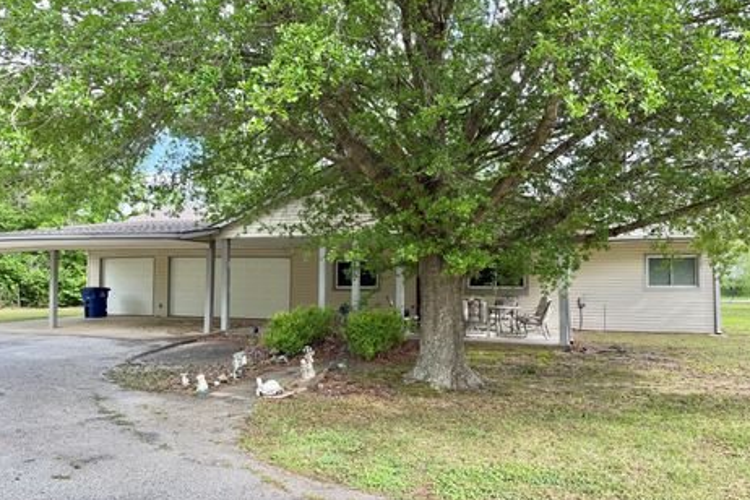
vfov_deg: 47.9
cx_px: 391
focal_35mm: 27
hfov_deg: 67.4
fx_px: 562
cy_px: 267
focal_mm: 6.76
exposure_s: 1/632
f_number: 1.78
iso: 100
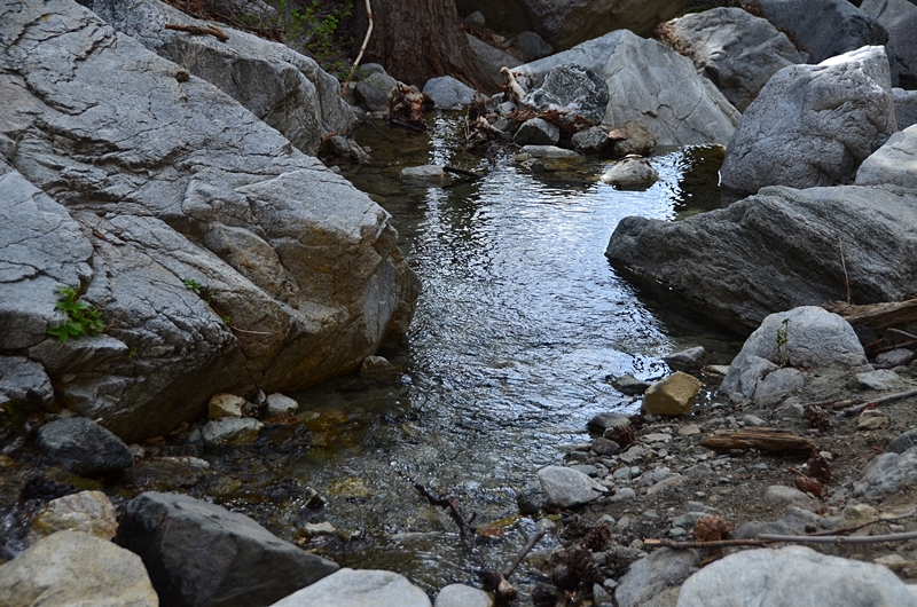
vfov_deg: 17.4
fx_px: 1983
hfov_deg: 26.0
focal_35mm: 78
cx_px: 458
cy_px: 304
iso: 160
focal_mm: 52
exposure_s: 1/250
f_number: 4.8
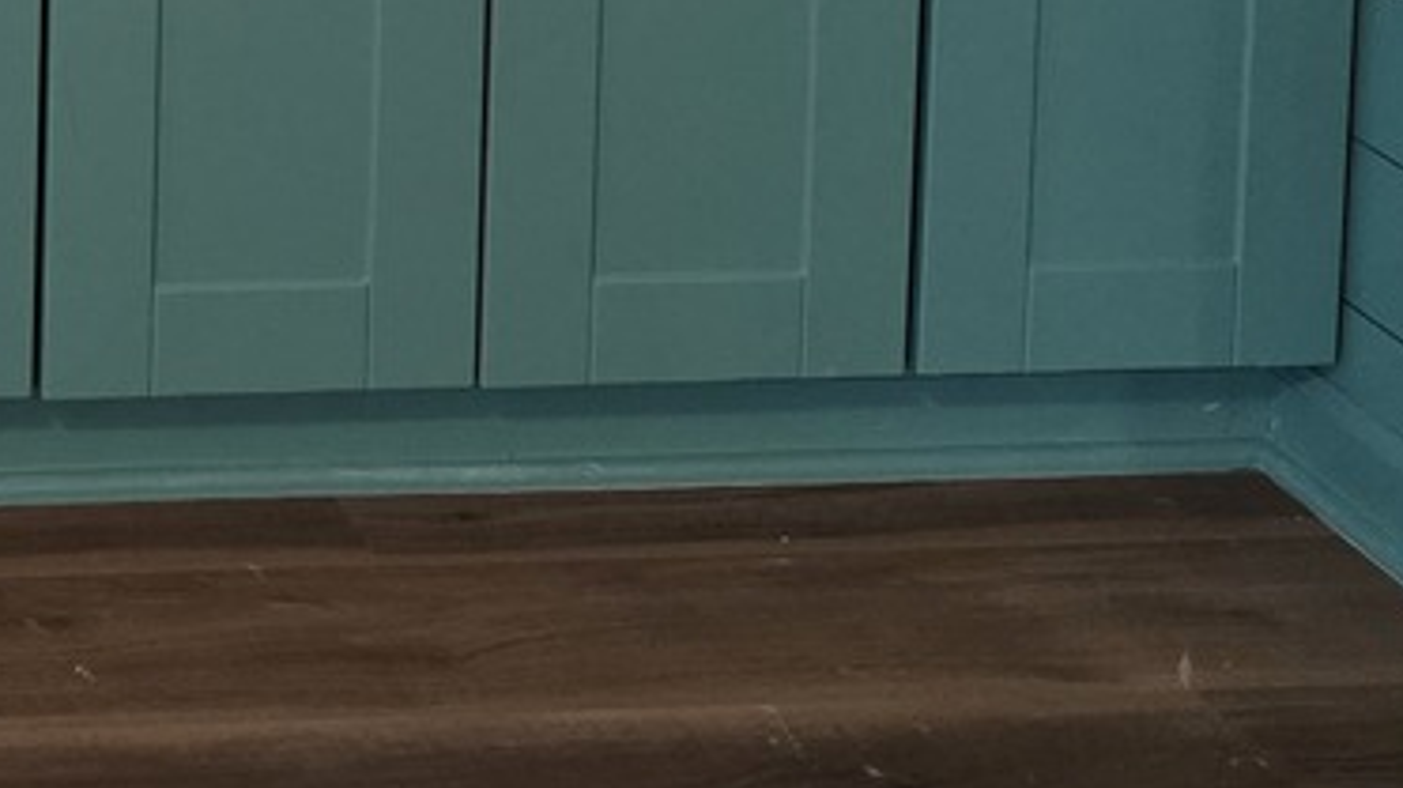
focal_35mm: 97
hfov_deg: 19.7
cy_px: -995
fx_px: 3608
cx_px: -566
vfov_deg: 10.9
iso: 250
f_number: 1.7
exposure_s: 1/120
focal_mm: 6.3
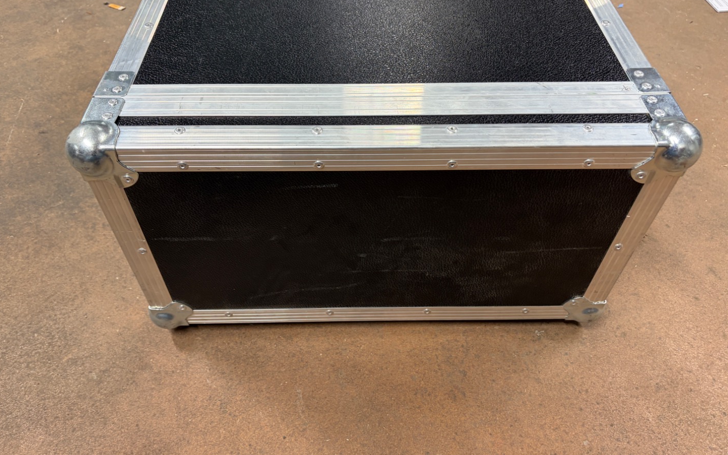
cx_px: 365
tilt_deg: -47.4
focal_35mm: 28
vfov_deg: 44.4
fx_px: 556
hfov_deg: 66.5
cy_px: 196
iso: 125
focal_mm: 5.96
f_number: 1.6
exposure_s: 1/50
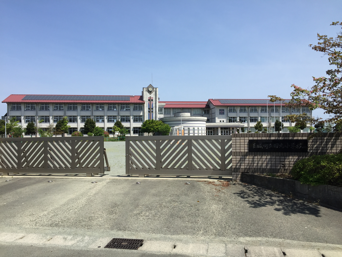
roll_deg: -0.1
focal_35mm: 29
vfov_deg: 48.2
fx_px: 287
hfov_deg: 61.7
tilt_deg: +0.0
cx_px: 171
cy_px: 128
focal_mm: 4.15
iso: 32
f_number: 2.2
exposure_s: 1/2198
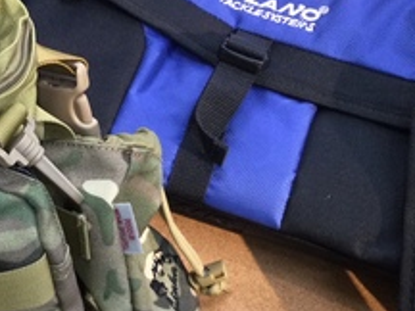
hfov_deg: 22.4
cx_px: 65
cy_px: 175
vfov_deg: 17.2
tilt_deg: -55.6
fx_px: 1031
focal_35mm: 86
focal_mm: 3.3
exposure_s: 1/30
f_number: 2.4
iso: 64
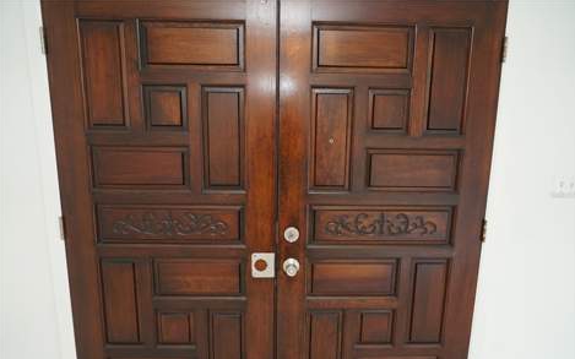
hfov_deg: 72.6
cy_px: 194
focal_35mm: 25
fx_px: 392
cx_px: 289
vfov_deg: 49.2
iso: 1600
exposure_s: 1/160
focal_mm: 24
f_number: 4
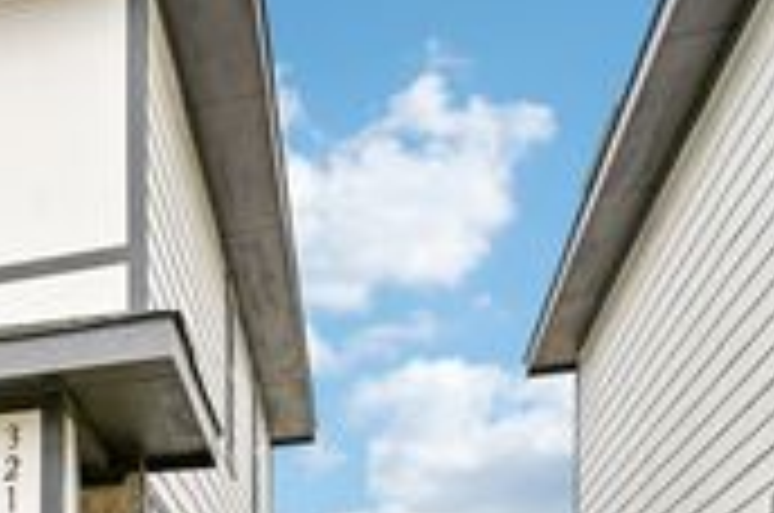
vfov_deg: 20.9
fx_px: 1373
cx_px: -328
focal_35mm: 64
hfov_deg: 25.3
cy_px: 412
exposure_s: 1/250
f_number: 8
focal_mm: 22
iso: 100
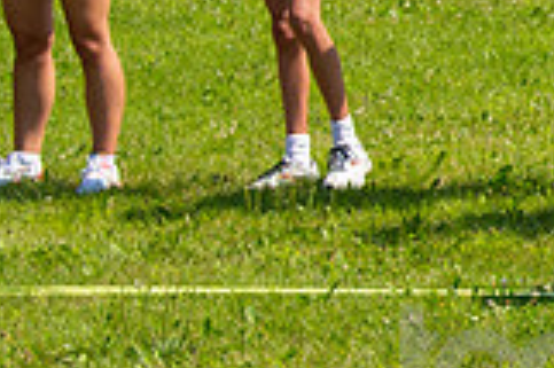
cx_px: 991
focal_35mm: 248
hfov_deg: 8.0
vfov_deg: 5.5
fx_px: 3813
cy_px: -55
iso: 200
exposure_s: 1/800
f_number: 5.6
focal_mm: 46
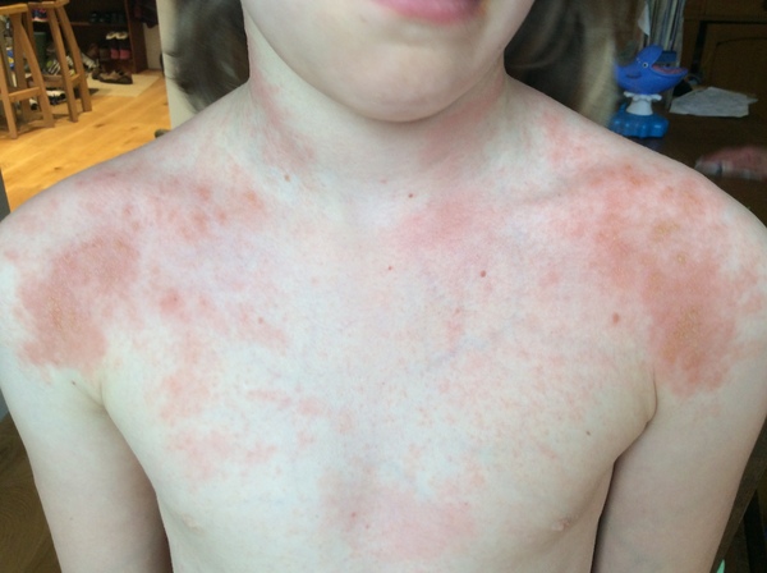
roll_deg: -0.8
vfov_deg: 44.0
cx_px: 384
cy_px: 286
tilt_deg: -28.5
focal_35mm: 32
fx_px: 708
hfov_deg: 56.9
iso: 50
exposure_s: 1/25
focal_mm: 3.3
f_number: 2.4
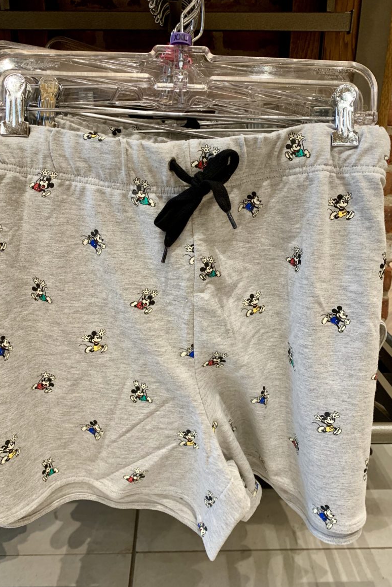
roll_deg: +0.2
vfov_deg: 65.5
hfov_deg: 46.4
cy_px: 291
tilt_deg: -19.6
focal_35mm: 28
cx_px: 190
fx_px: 457
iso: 160
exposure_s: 1/60
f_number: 1.8
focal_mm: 4.25
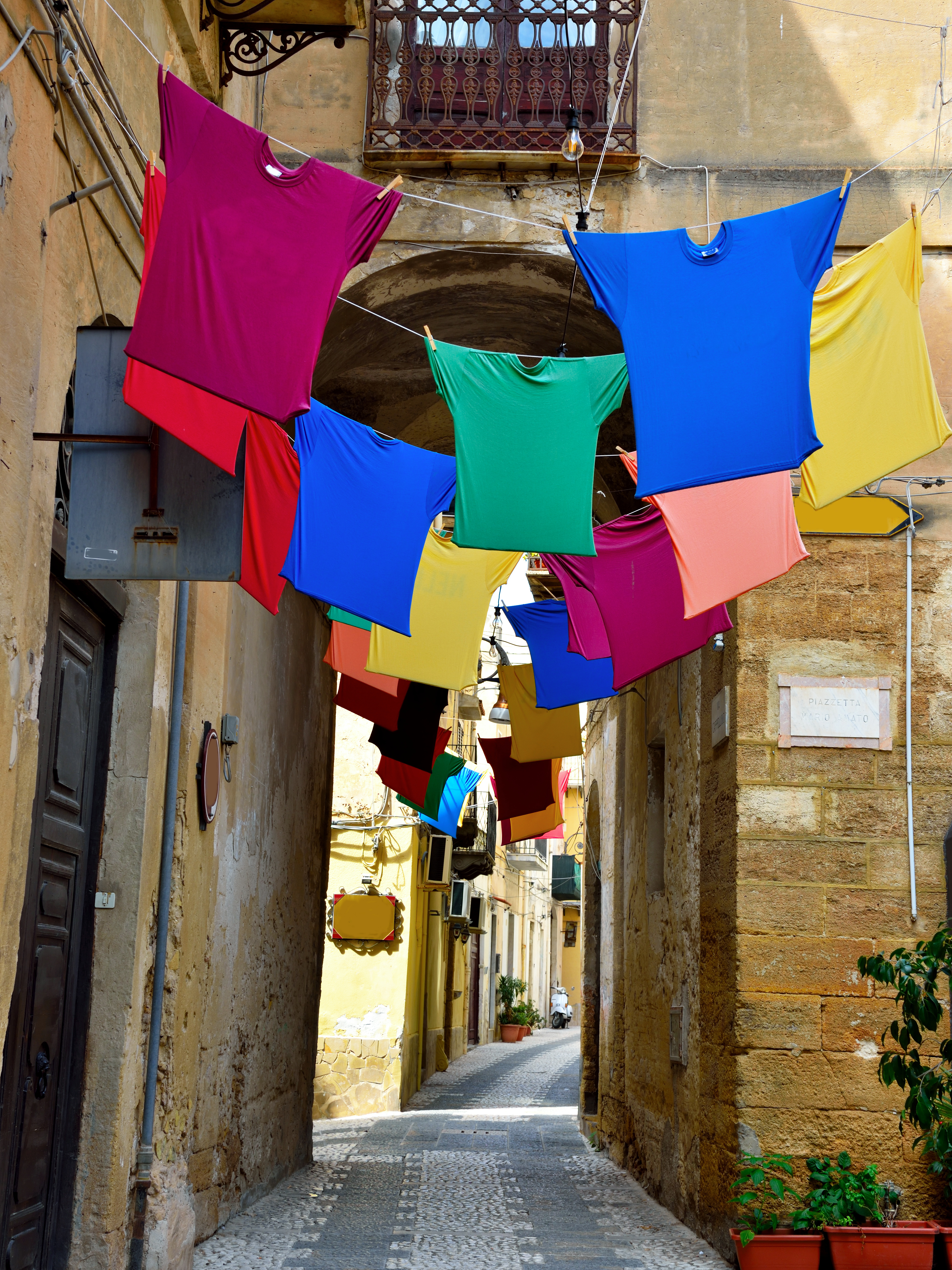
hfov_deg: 28.0
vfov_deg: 36.8
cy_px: 649
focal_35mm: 52
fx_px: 1907
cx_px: 477
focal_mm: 48
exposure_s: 1/125
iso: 200
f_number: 9
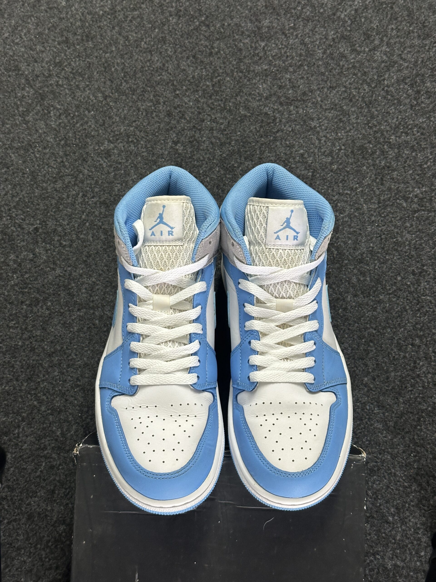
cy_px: 291
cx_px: 218
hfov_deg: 30.3
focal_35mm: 48
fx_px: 806
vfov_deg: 39.7
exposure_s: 1/50
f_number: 1.78
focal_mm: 6.86
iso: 160
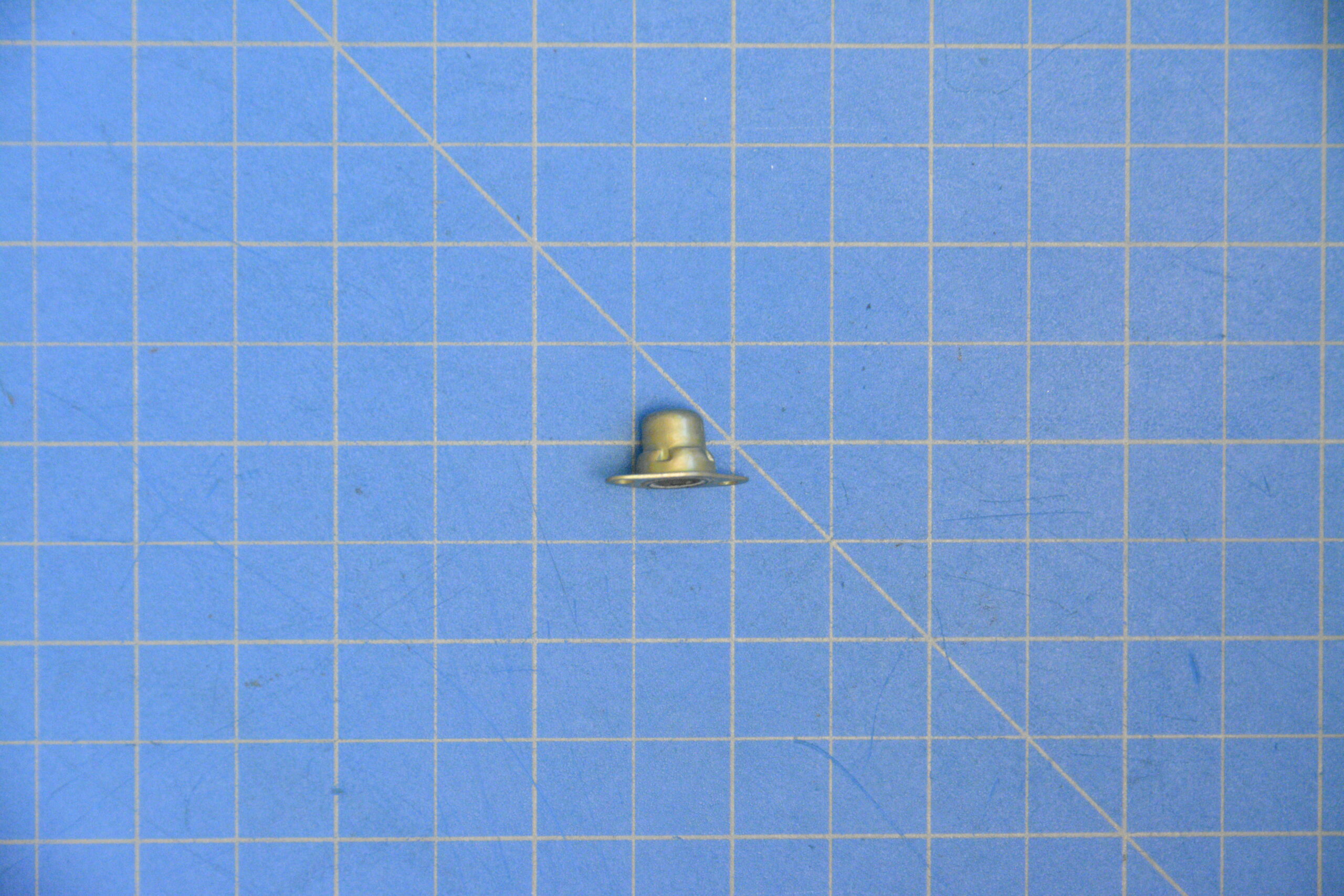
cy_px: 448
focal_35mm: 202
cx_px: 672
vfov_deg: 6.8
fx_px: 7560
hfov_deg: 10.2
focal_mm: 135
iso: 6400
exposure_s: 1/8
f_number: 8
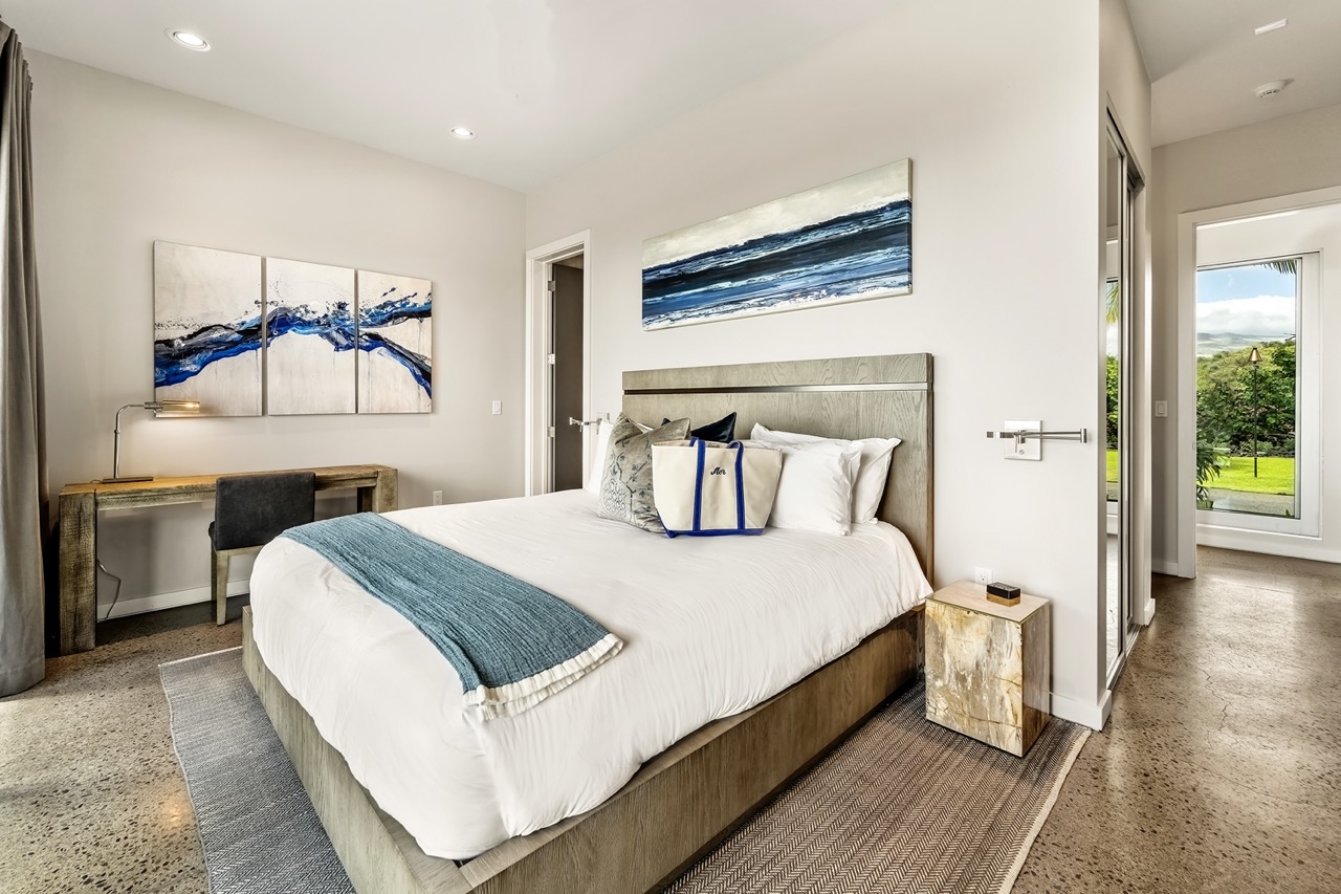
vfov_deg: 81.2
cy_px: 447
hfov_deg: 104.3
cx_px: 670
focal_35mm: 14
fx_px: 521
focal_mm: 14
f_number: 8
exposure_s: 1/100
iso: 320
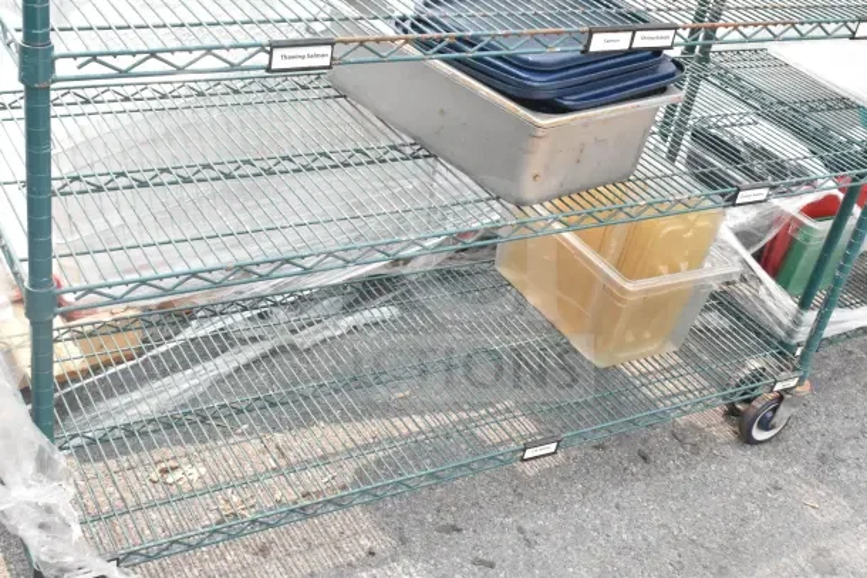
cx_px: 434
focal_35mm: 45
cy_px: 289
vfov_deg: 29.9
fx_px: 1084
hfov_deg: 43.6
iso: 6400
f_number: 16
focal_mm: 30
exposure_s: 1/1000
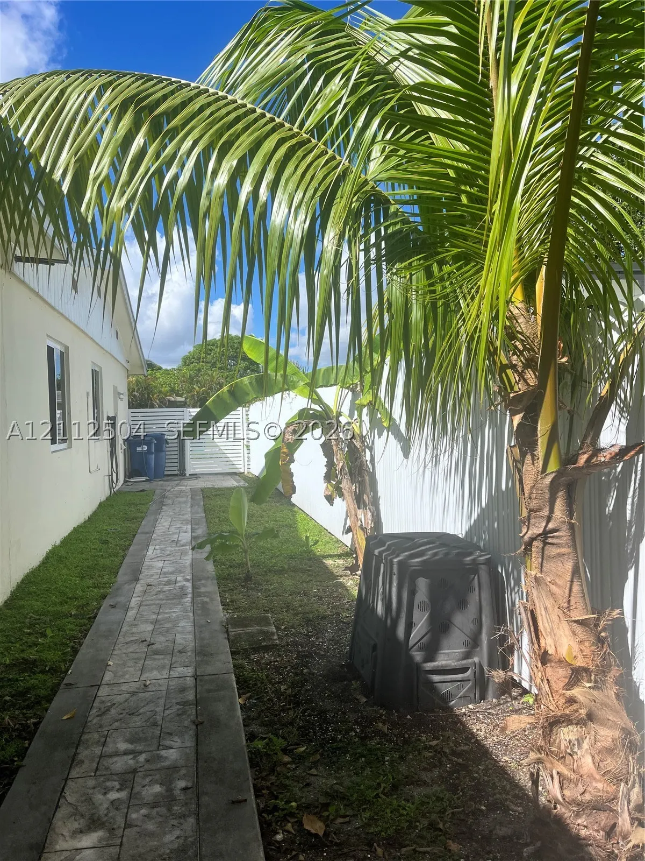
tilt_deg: -1.3
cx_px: 322
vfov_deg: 67.3
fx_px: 646
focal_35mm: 26
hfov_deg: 53.1
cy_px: 430
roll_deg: +1.9
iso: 50
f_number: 1.6
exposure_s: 1/3413
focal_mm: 5.1
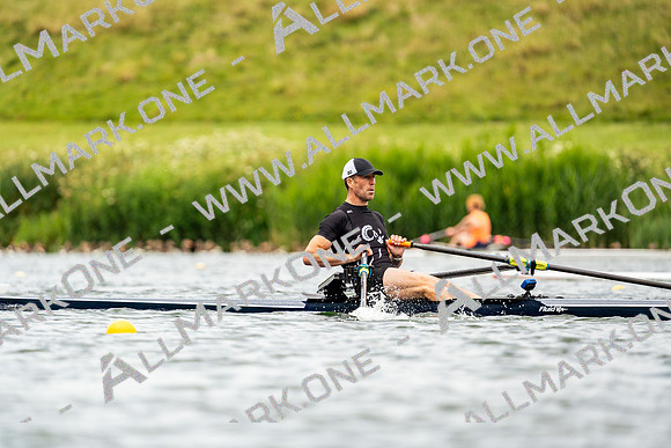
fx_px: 11185
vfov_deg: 2.3
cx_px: 336
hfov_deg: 3.4
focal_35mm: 600
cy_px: 224
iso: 500
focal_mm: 600
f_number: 6.3
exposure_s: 1/2000
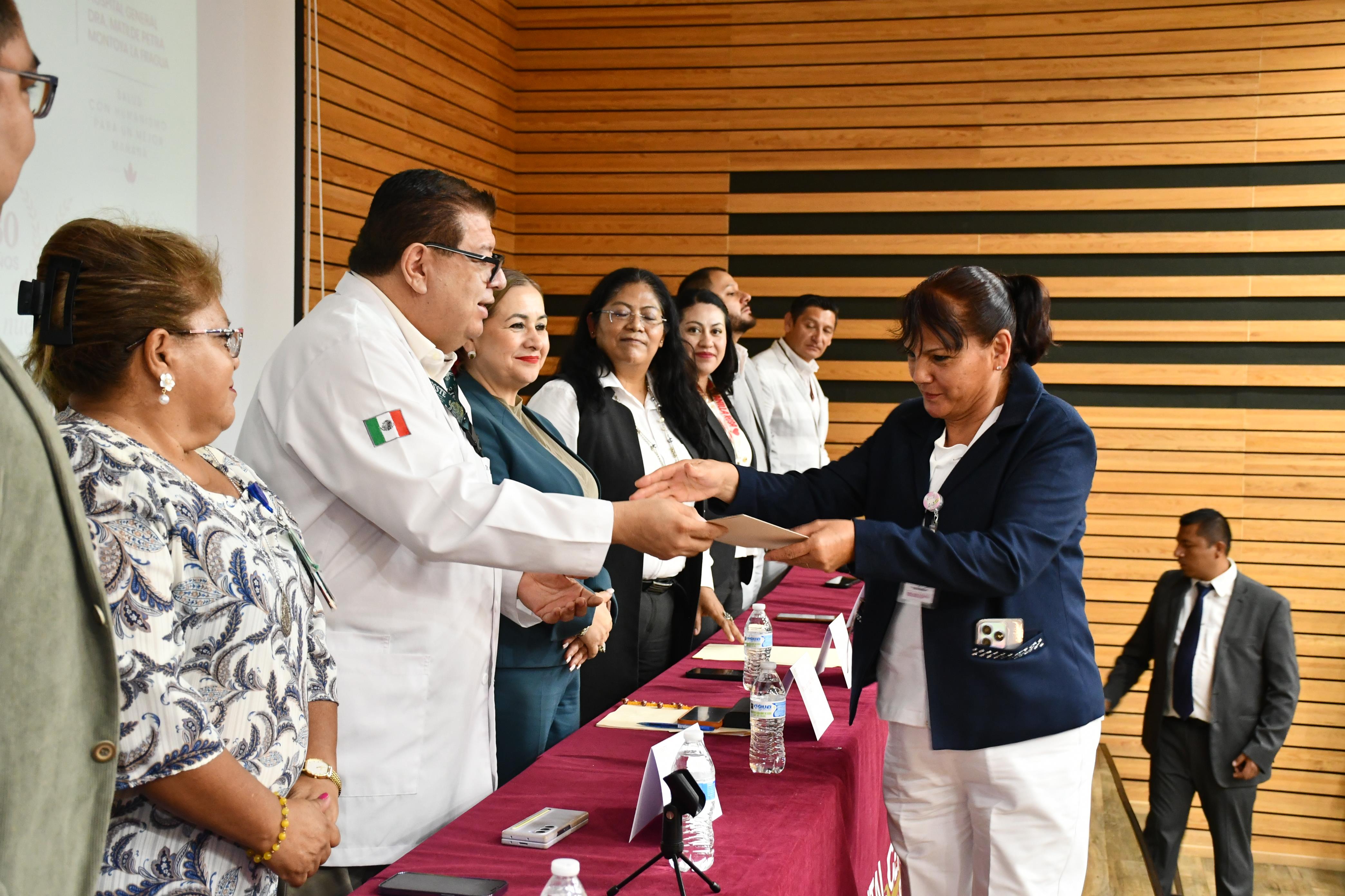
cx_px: 672
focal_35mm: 48
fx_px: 1793
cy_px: 448
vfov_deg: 28.1
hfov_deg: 41.1
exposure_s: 1/40
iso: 2000
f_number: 5
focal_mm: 32
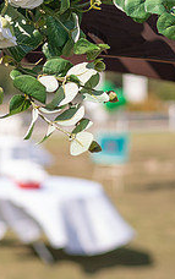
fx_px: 875
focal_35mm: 115
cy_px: 47
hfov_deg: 11.2
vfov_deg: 17.9
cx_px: -21
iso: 50
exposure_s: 1/2000
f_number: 2
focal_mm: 35
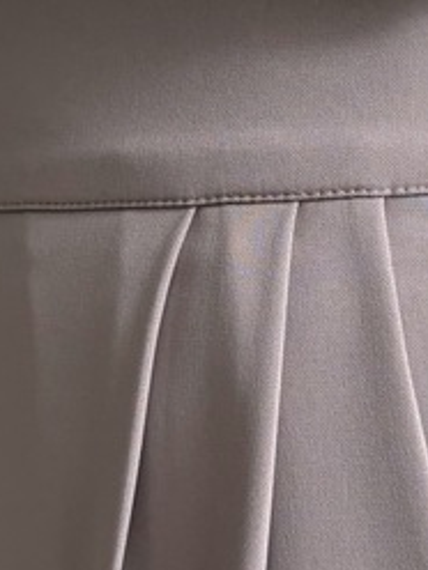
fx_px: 1731
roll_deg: +0.1
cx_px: 258
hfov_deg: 14.1
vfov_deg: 18.7
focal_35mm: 105
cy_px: 264
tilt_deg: -6.4
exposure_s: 1/98
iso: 125
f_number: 1.6
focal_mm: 5.96
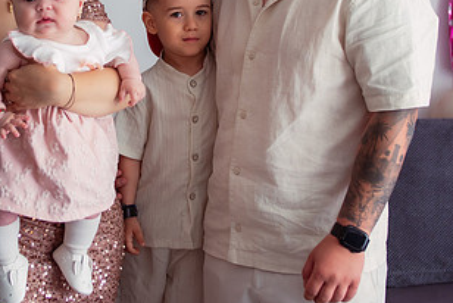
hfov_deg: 28.4
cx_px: 187
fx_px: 894
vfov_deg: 19.0
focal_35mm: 71
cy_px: 40
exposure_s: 1/160
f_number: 3.2
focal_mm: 35
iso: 1250
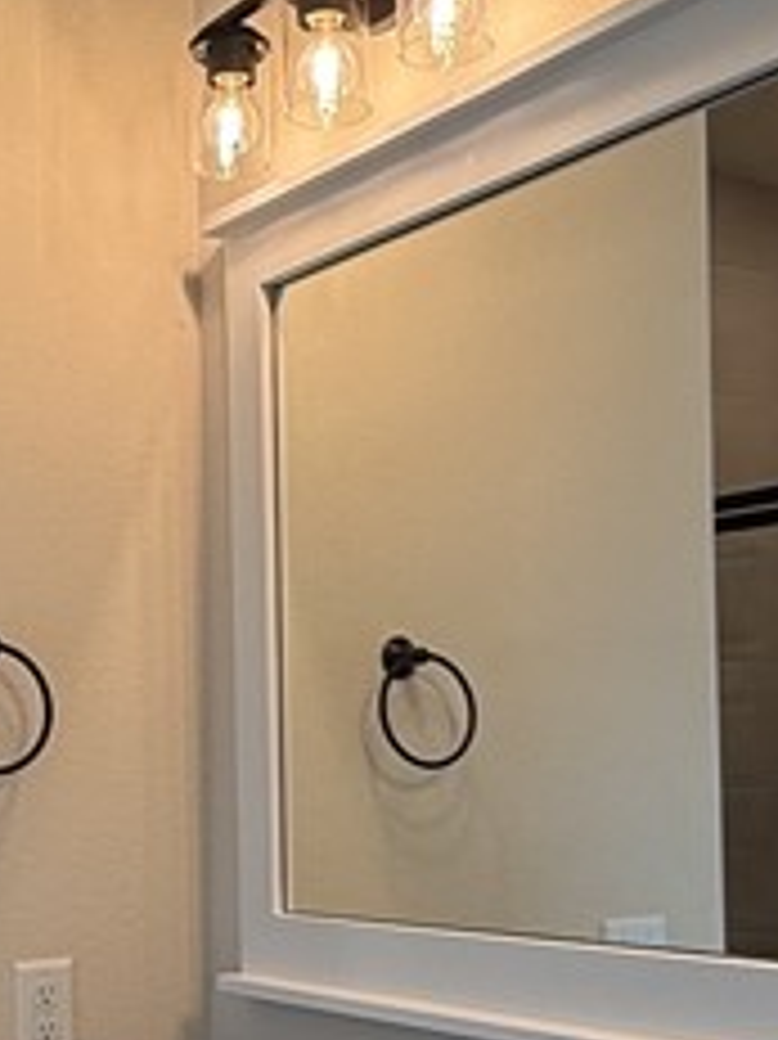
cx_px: 216
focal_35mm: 62
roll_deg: +0.0
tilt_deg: +1.9
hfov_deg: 23.4
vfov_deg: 30.9
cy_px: 729
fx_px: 1860
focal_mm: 2.22
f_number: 2.2
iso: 64
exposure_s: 1/60
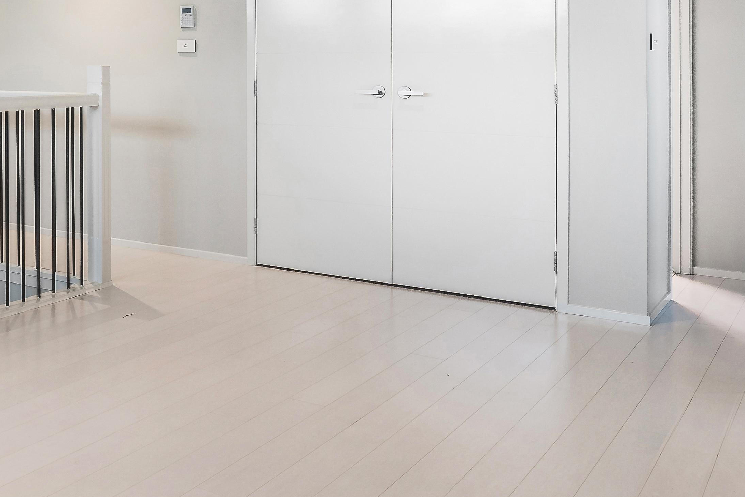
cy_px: 54
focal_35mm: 45
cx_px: -185
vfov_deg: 28.8
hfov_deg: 33.7
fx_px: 931
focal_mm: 14
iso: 400
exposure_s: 1/6
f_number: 11
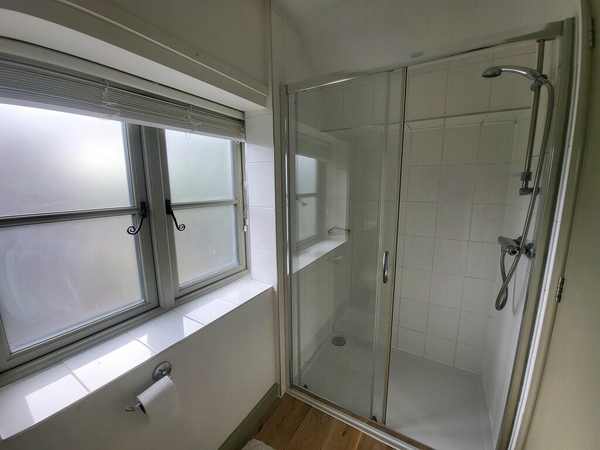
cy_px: 225
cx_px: 300
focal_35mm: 13
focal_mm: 1.74
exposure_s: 1/100
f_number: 2.2
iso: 32
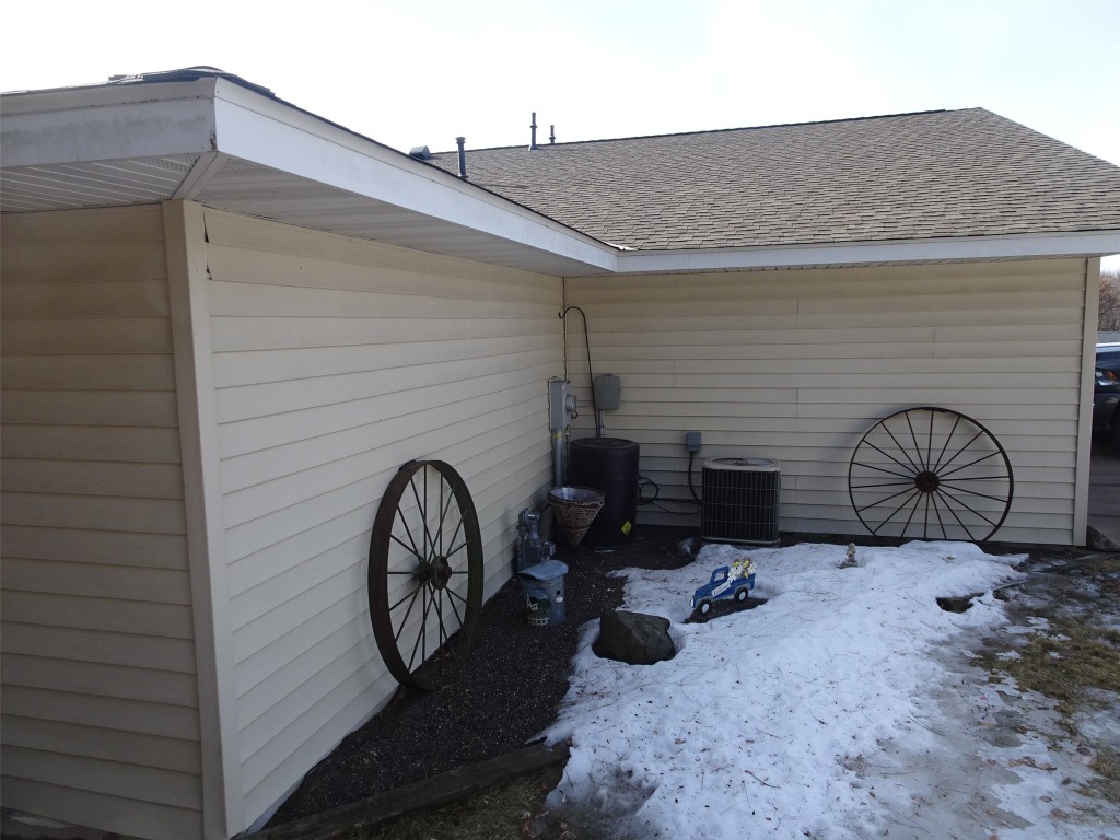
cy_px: 420
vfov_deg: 56.8
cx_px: 560
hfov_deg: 71.6
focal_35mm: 24
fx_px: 777
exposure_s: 1/400
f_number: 3.5
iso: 80
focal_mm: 4.1
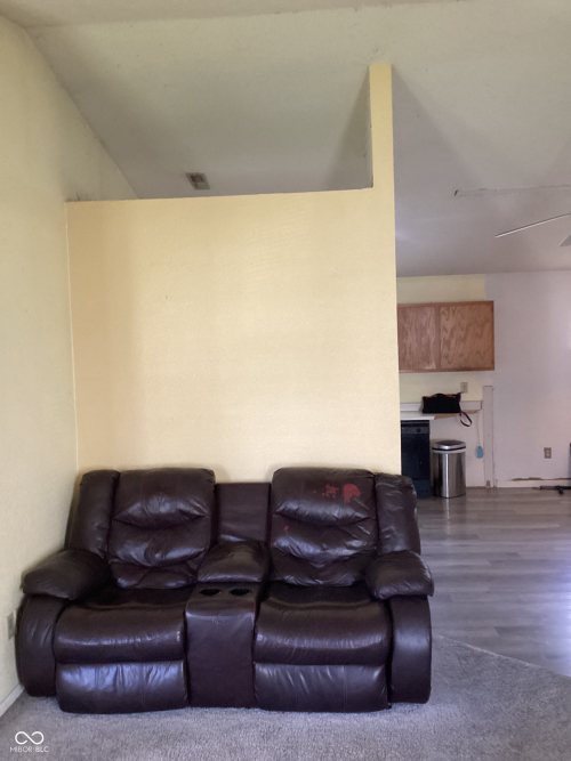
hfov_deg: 45.4
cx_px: 286
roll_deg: +1.4
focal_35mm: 31
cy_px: 380
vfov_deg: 58.4
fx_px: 682
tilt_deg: -2.5
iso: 320
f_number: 2.4
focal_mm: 3.3
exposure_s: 1/60
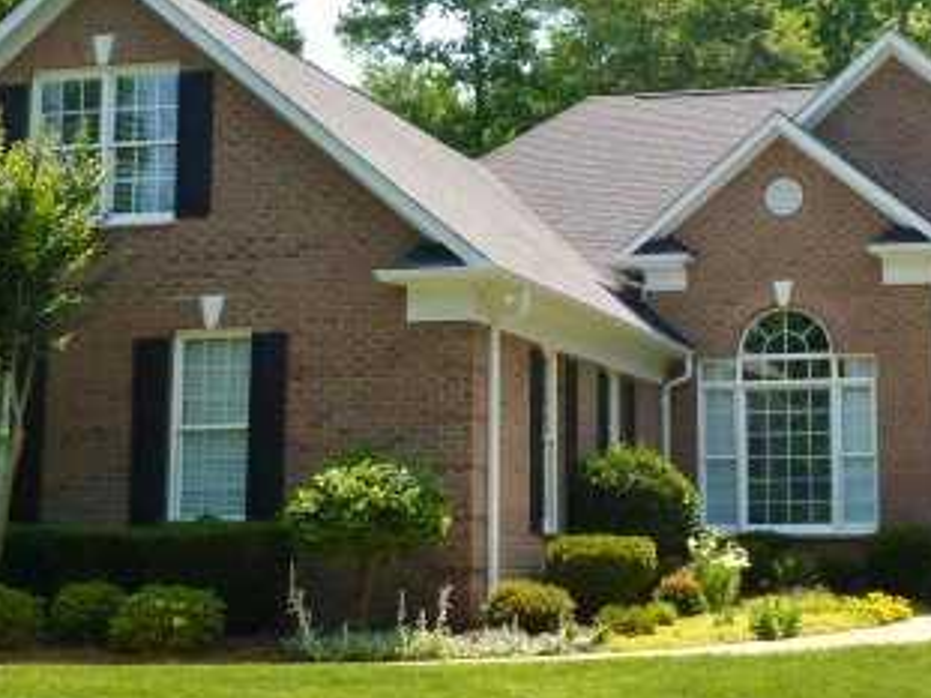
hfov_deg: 26.8
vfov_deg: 20.4
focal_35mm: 72
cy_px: 234
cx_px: 659
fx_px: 1936
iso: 80
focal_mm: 4.1
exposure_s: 1/400
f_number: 4
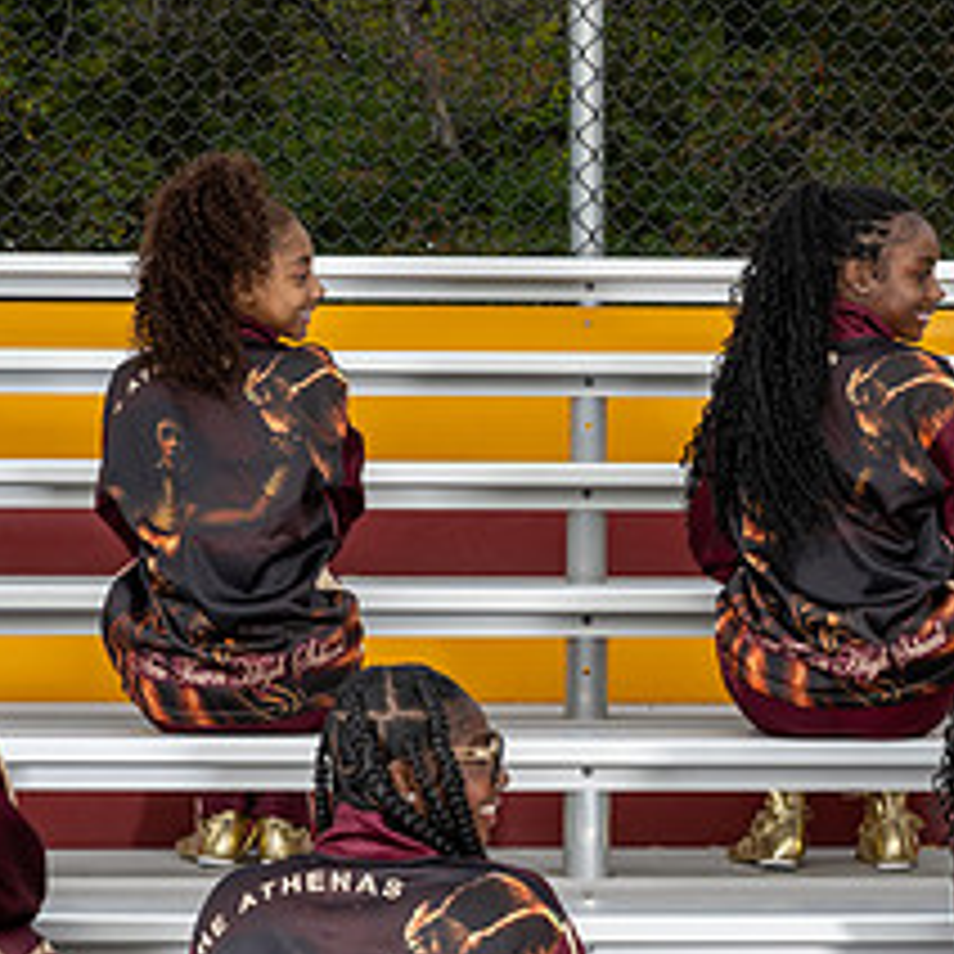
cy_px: 525
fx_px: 4365
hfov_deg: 12.4
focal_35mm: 140
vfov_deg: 12.5
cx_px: 837
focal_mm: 40
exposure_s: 1/100
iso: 80
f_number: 10
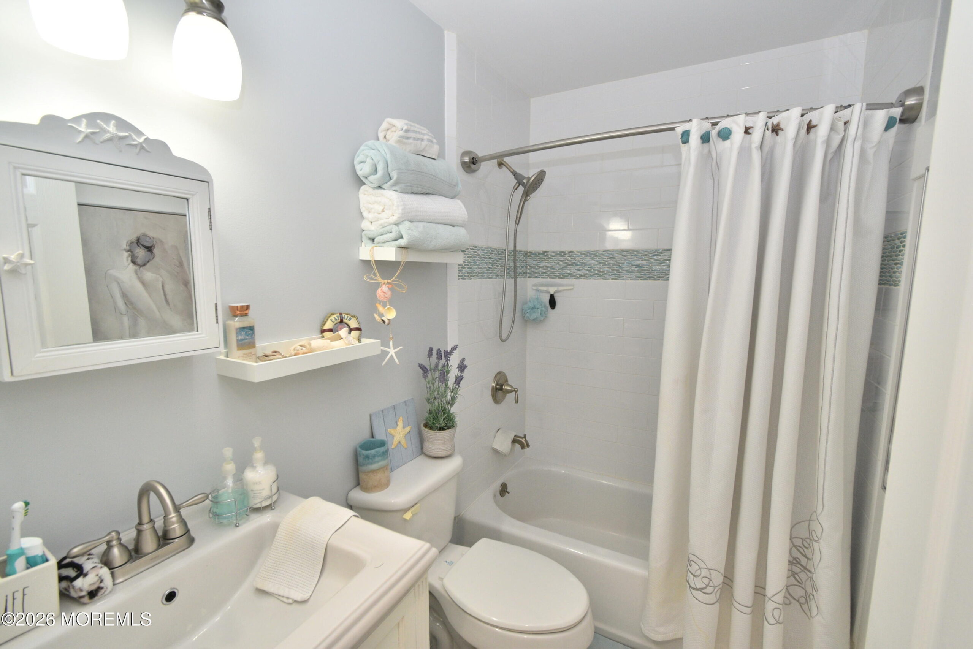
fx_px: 405
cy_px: 324
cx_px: 486
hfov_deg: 100.4
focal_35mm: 15
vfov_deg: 77.4
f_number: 5.6
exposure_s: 1/100
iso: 400
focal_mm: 10
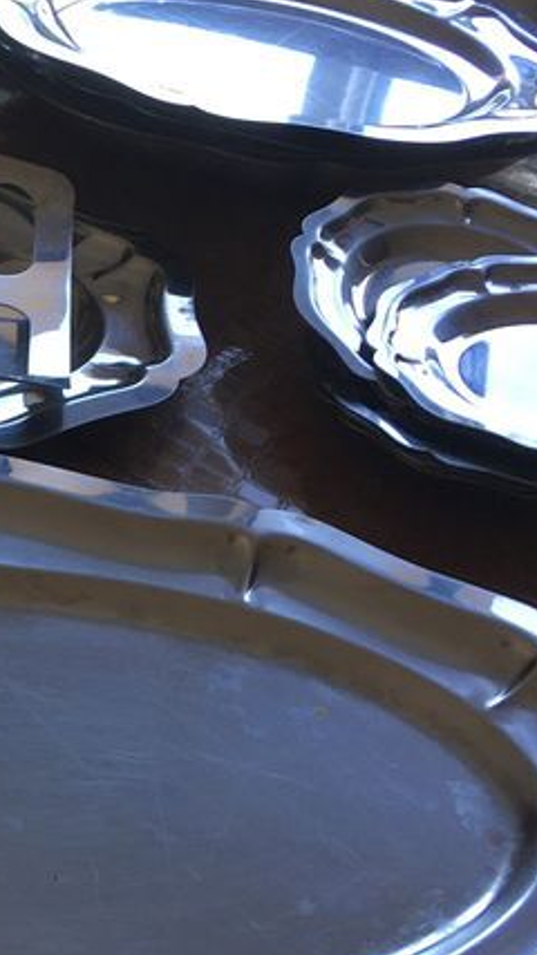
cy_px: 561
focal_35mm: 74
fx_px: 1874
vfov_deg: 28.5
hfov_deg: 15.0
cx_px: -304
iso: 25
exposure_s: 1/50
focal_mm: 4.15
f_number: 2.2
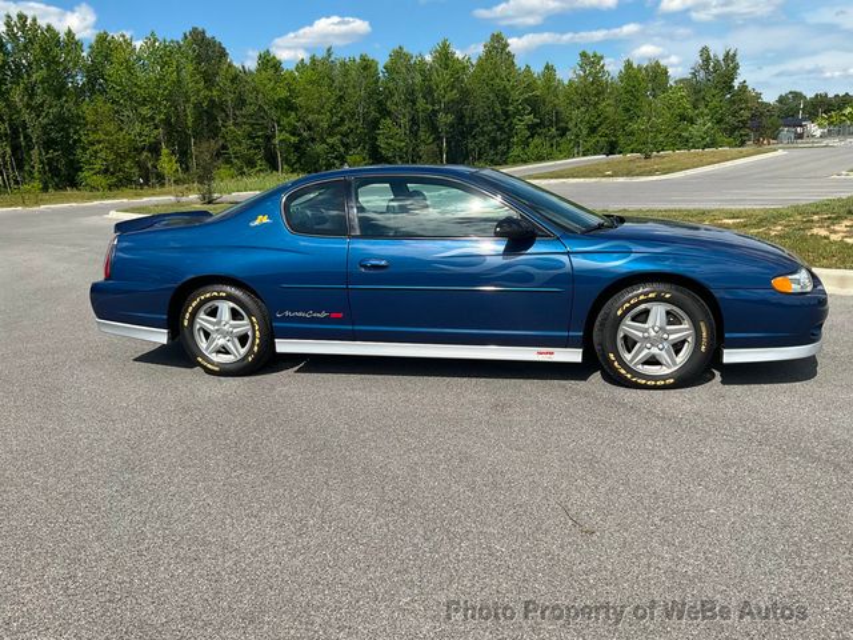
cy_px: 320
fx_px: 715
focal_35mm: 29
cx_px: 426
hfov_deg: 61.7
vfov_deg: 48.2
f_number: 1.8
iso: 25
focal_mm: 3
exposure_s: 1/2320
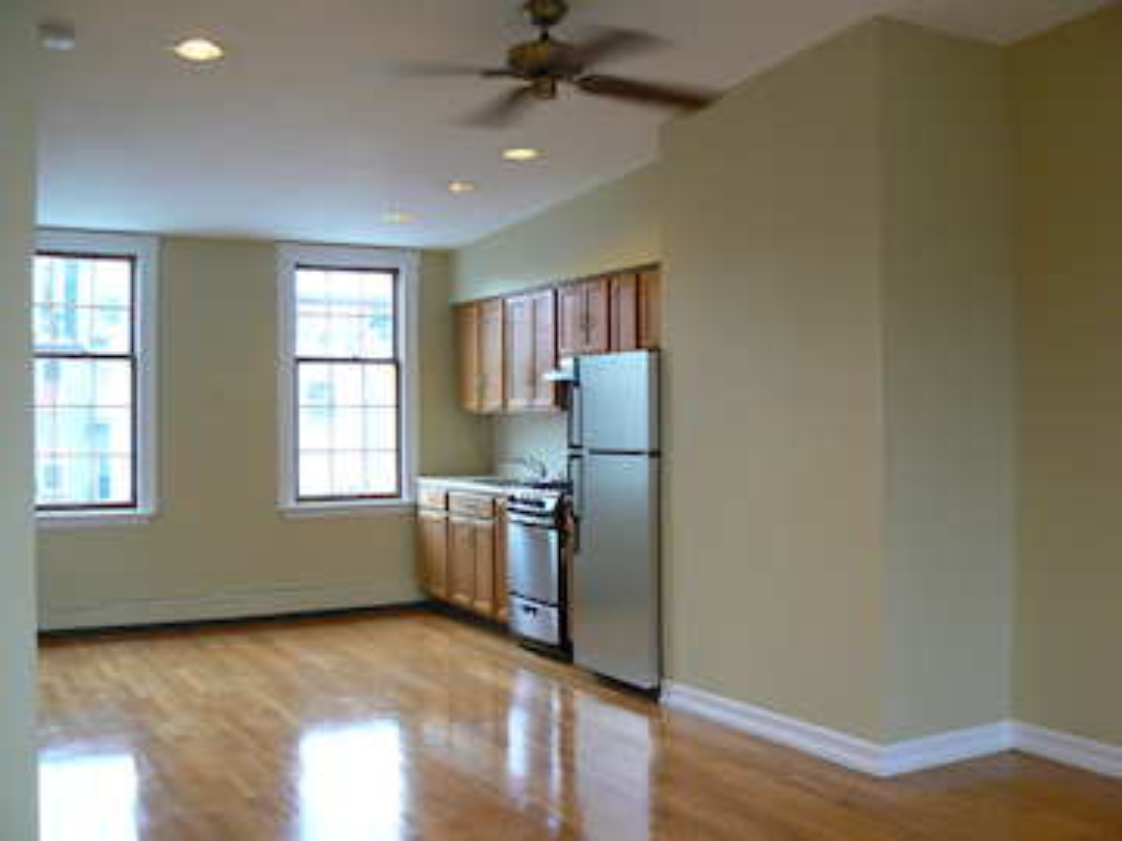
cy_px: 420
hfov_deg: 51.4
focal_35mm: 36
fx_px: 1167
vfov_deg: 39.7
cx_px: 561
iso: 200
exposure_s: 1/30
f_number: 2.8
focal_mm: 6
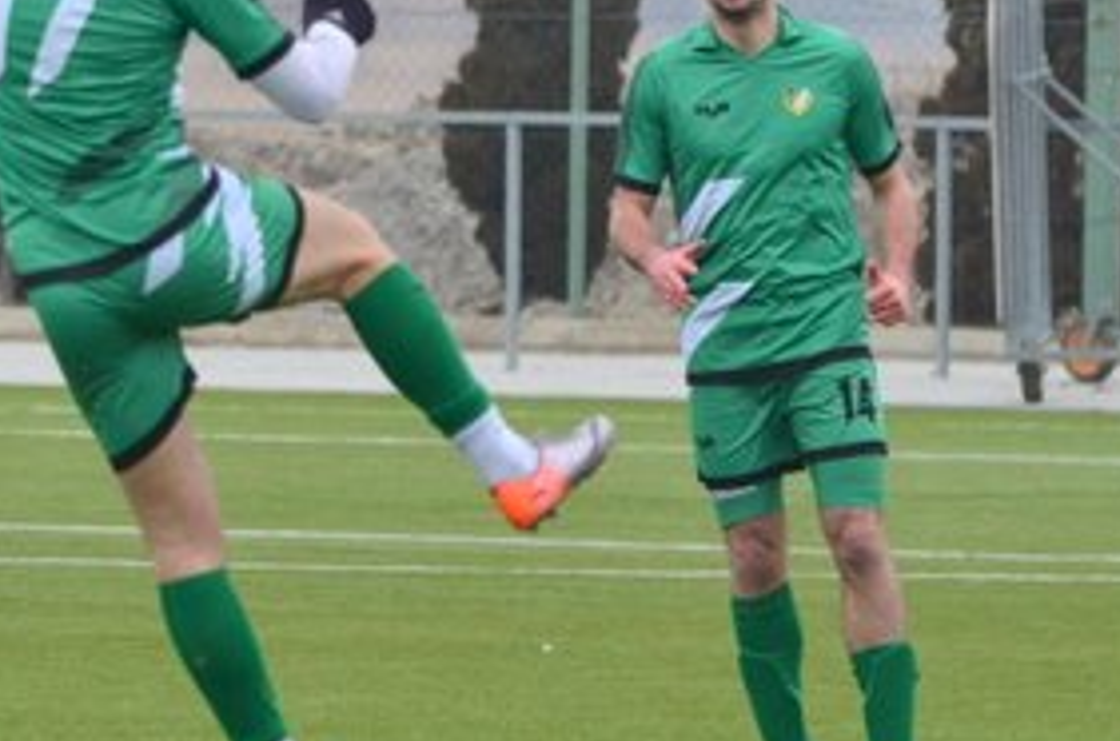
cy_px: 247
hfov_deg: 2.8
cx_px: 92
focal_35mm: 725
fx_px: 22505
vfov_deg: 1.9
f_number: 5
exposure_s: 1/640
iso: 800
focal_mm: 170
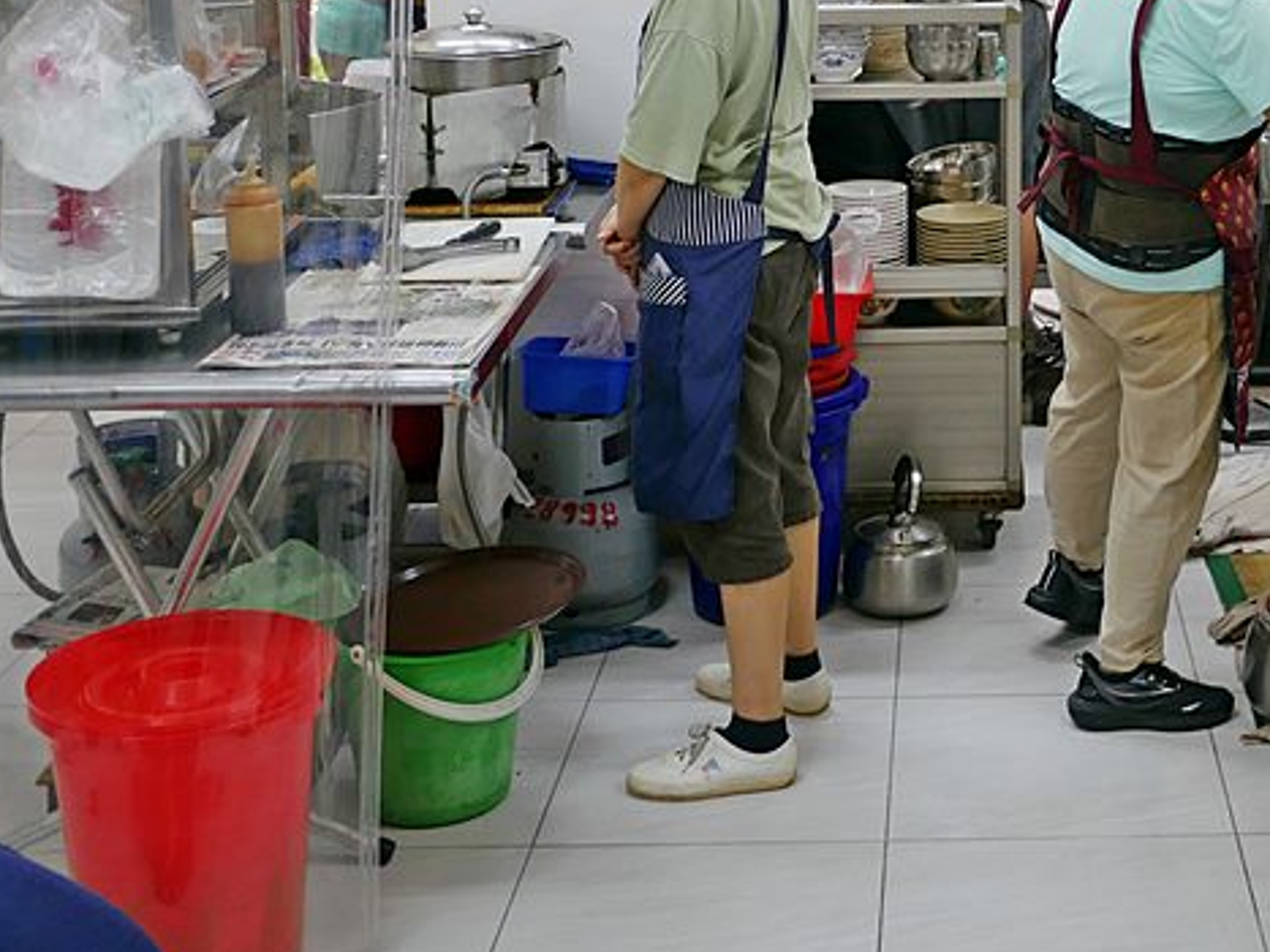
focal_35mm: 60
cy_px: -56
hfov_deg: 31.1
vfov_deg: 23.1
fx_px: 2201
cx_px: 1069
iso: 250
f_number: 2.5
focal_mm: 14
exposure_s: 1/60
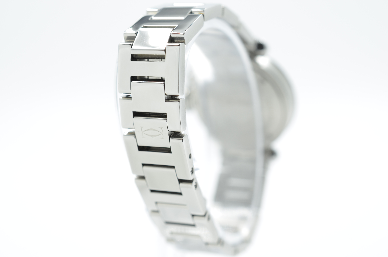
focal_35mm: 60
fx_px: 645
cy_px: 128
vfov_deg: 22.5
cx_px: 194
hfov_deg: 33.5
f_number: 8
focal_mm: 40
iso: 125
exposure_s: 1/50
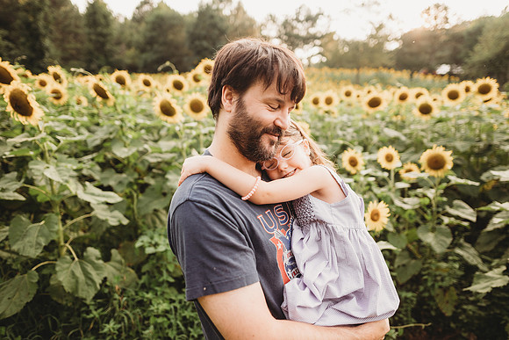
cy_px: 170
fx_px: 339
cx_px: 254
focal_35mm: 24
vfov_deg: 53.2
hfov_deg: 73.7
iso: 125
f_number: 2.2
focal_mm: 24
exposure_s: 1/500
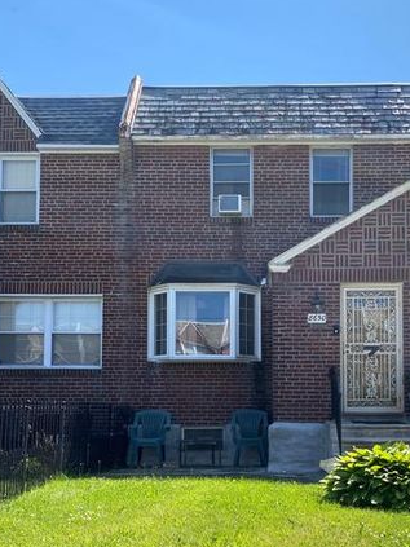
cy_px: 385
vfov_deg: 44.8
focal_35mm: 41
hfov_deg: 34.8
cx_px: 270
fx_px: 648
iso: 32
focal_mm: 4.25
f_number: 1.8
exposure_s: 1/1701
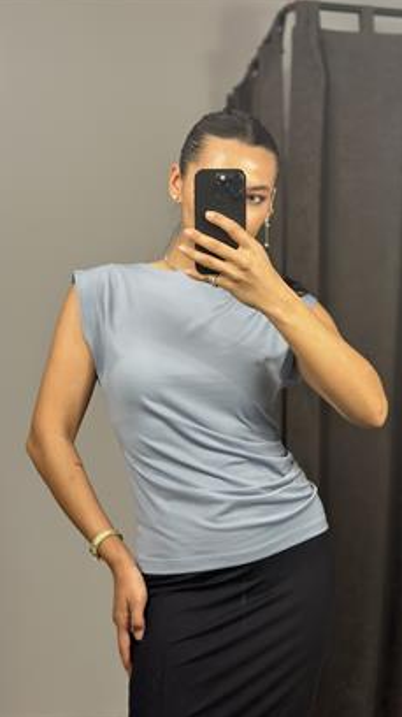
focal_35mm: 53
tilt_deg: -24.8
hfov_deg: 22.6
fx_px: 1006
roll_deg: -1.3
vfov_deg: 39.2
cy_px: 356
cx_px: 228
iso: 100
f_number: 1.78
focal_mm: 6.86
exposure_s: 1/100
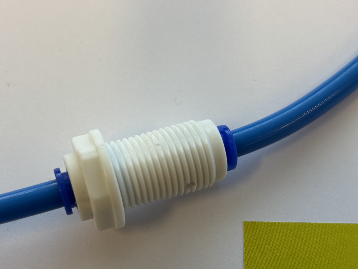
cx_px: 160
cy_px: 196
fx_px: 548
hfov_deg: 36.1
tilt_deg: -72.2
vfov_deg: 27.2
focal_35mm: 53
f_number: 1.6
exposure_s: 1/143
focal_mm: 5.96
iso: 40
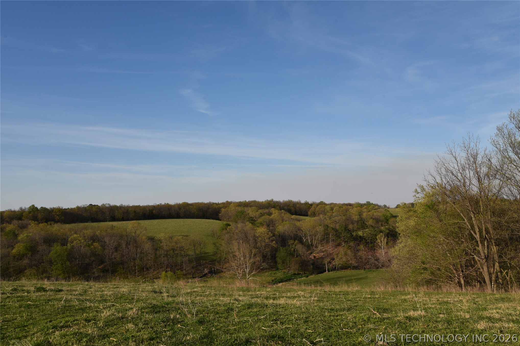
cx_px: 260
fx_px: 448
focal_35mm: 31
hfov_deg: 60.3
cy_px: 173
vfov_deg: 42.3
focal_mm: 31
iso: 320
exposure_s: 1/500
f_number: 11
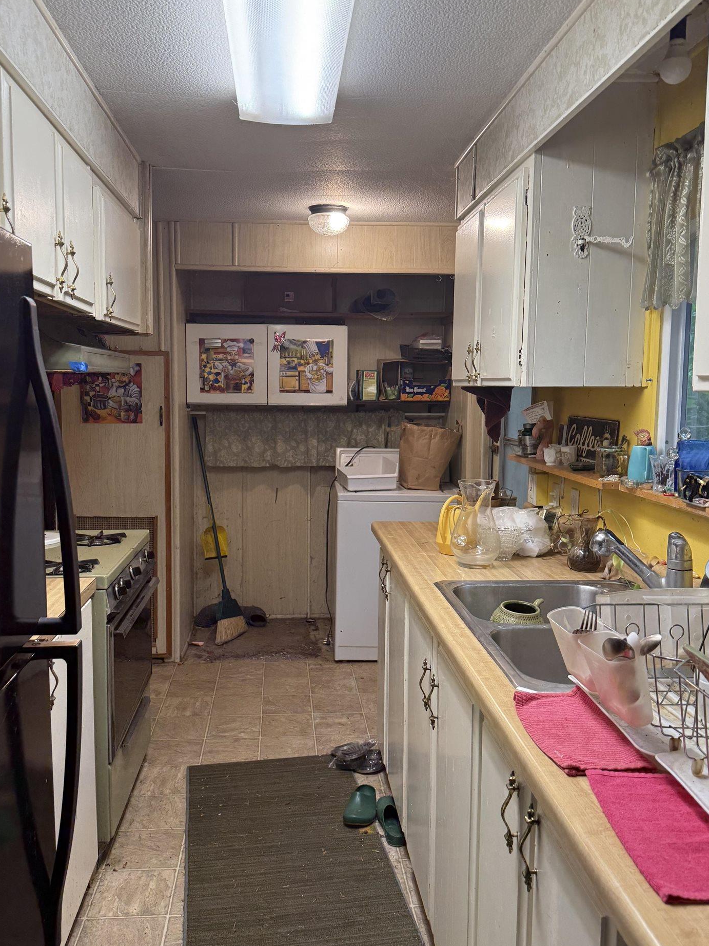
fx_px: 819
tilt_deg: -5.2
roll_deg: -1.1
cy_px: 493
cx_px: 323
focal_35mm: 30
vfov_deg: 59.9
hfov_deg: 46.7
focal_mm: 6.76
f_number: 1.78
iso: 160
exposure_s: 1/120
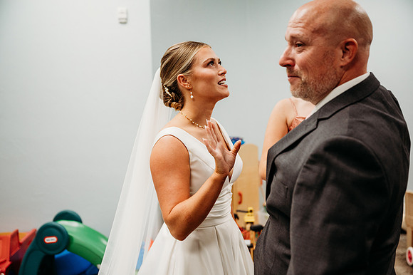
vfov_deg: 32.6
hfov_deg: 47.4
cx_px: 206
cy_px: 138
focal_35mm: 41
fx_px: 470
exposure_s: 1/320
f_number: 3.2
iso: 2000
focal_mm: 41
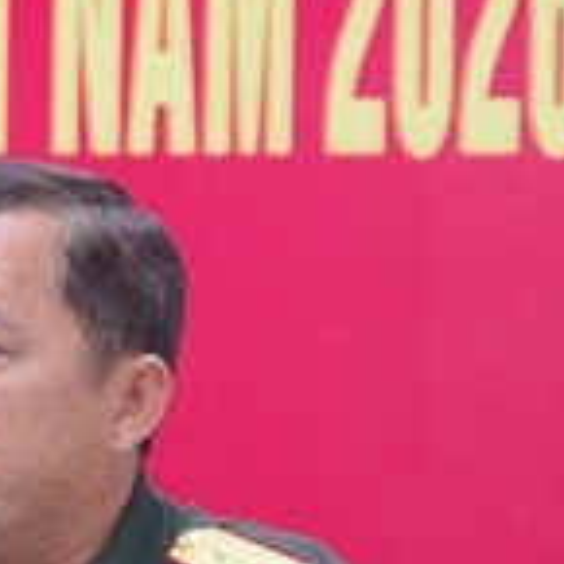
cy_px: 568
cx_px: -194
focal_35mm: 412
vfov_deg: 4.2
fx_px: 7595
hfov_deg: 4.2
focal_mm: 78
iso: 1600
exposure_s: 1/20
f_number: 5.6
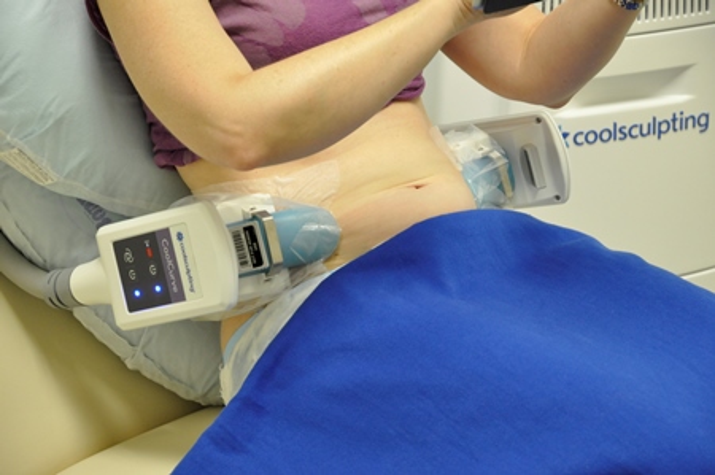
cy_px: 238
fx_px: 2381
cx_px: 358
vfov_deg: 11.4
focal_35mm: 120
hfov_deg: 17.1
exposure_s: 1/30
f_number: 5.6
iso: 1250
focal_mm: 80
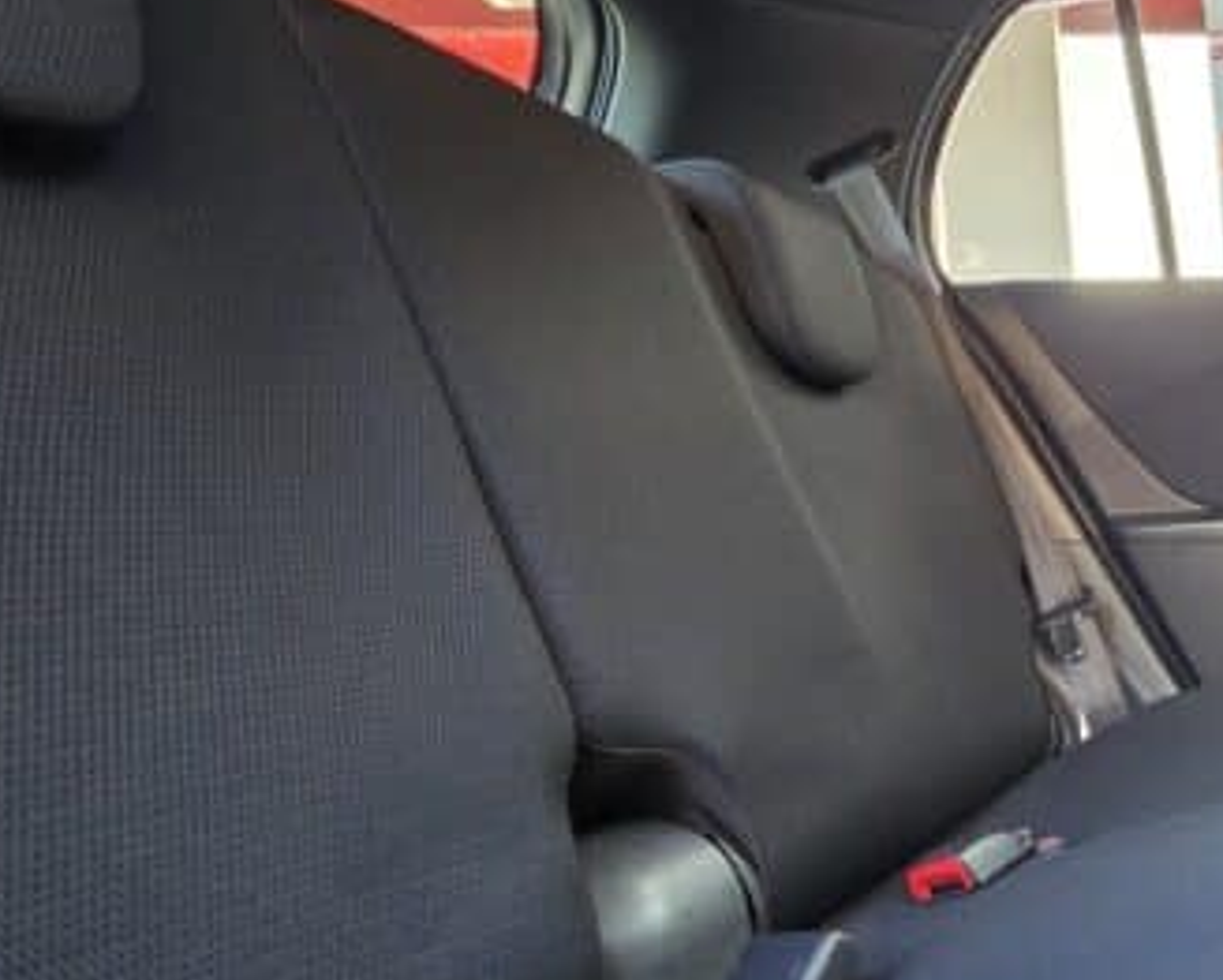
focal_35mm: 31
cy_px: 520
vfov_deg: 47.1
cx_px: 1440
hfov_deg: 41.1
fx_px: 1123
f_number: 2.2
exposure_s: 1/50
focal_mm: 2.2
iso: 320
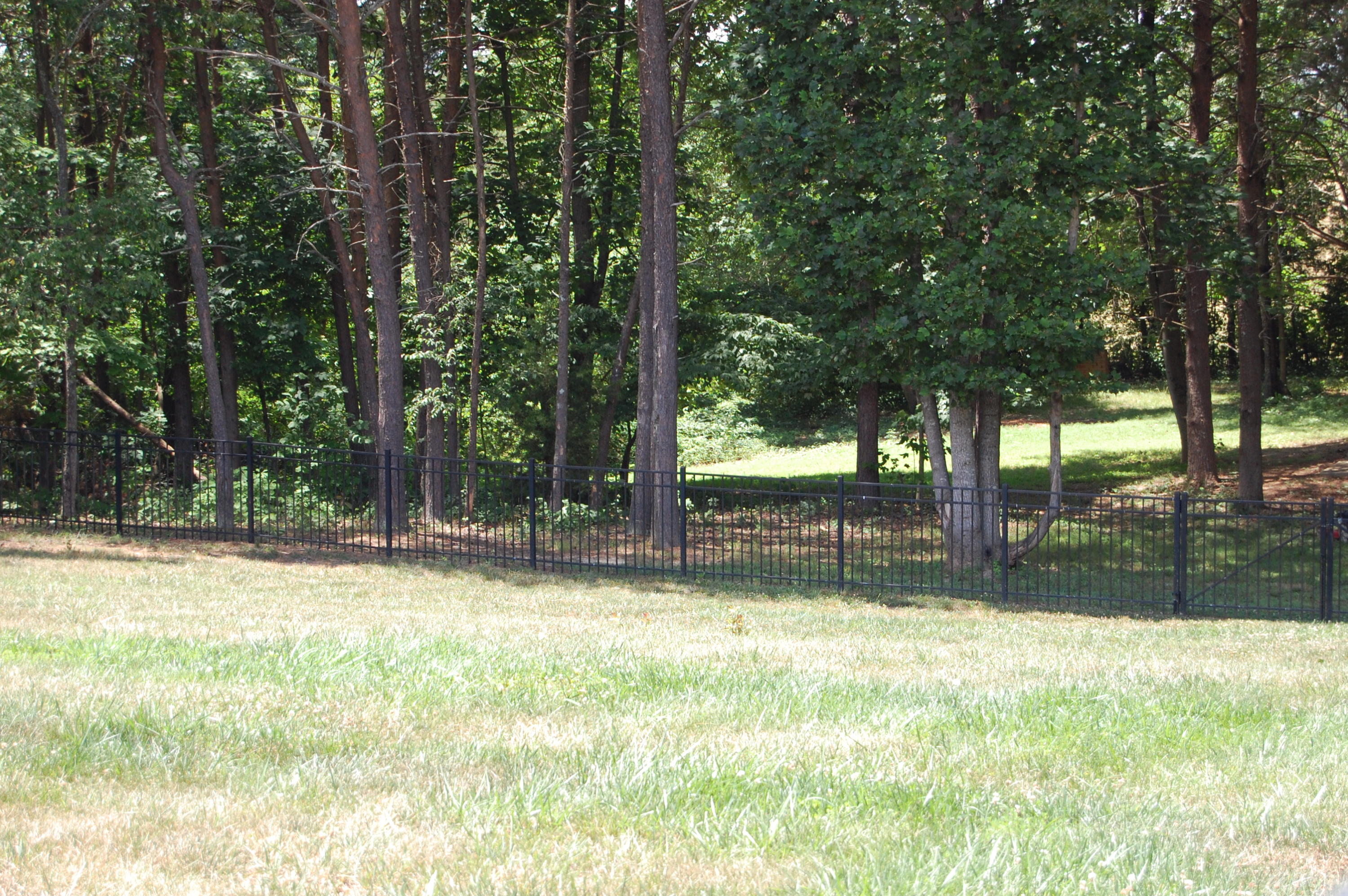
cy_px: 448
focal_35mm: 82
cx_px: 674
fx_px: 3086
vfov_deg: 16.5
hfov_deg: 24.6
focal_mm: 55
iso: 400
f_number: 5.6
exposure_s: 1/250
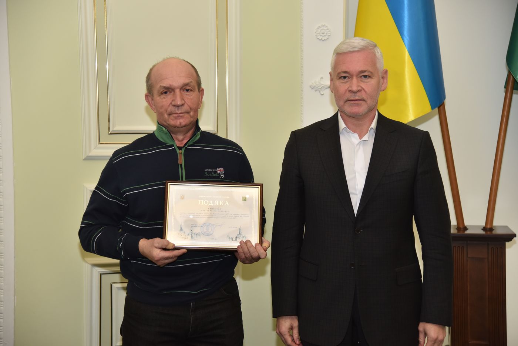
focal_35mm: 70
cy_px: 173
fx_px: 1008
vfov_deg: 19.5
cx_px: 259
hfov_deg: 28.8
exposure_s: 1/200
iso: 800
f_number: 4
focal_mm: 70
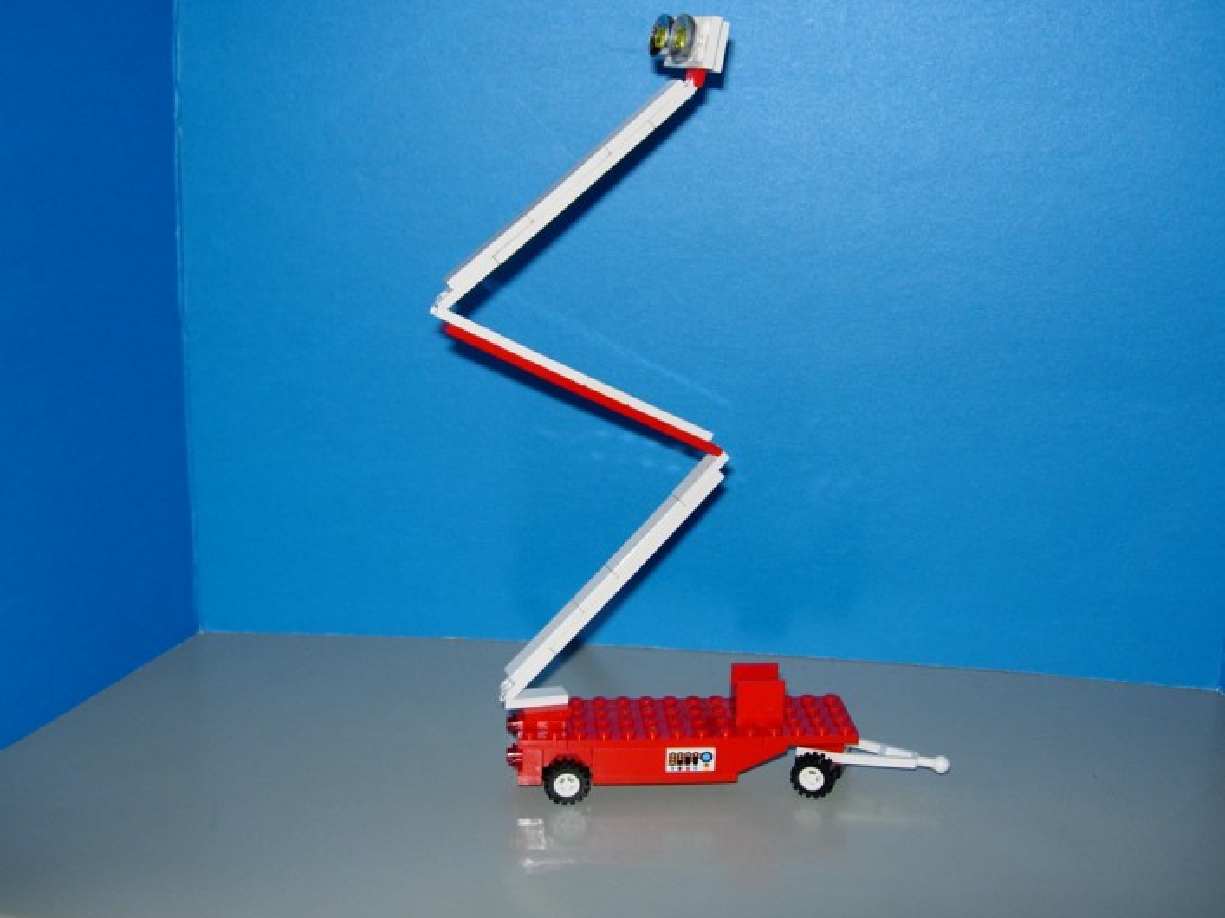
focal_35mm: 43
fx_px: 1521
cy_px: 424
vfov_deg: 33.6
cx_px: 643
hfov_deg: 43.8
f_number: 2.8
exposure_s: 1/64
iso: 79
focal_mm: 7.8
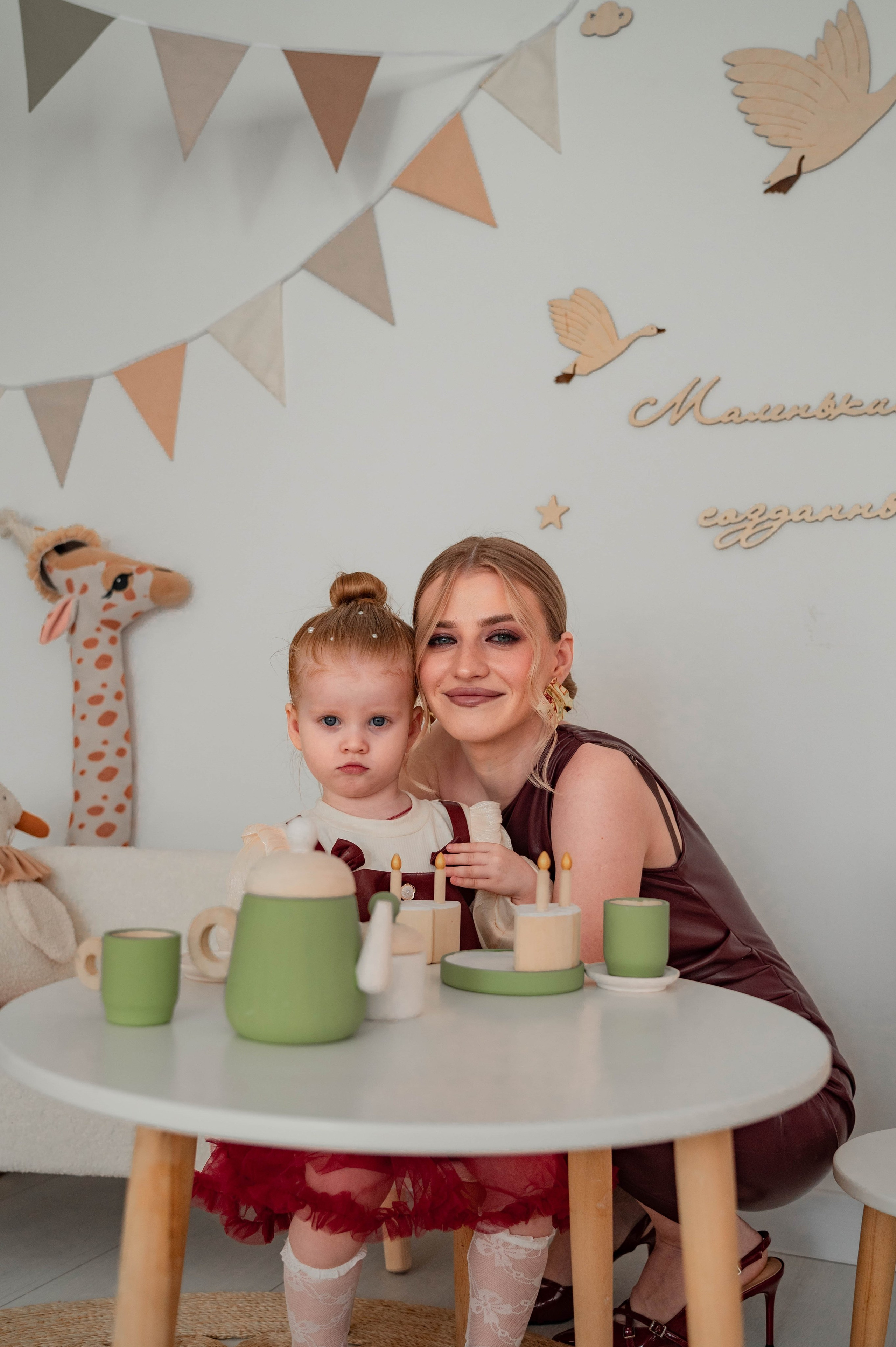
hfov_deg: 36.8
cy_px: 674
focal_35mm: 36
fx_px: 1346
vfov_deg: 53.2
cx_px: 448
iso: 800
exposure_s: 1/250
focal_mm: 36
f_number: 3.2
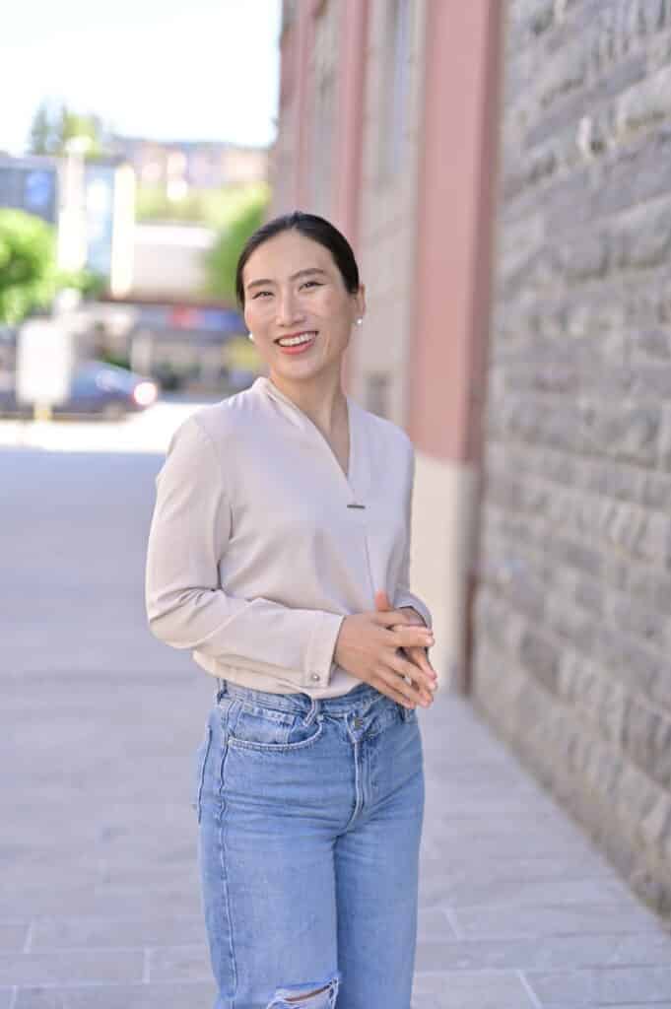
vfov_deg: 39.6
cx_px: 336
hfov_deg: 26.9
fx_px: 1400
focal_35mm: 50
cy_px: 504
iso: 125
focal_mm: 50
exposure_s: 1/1000
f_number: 1.4
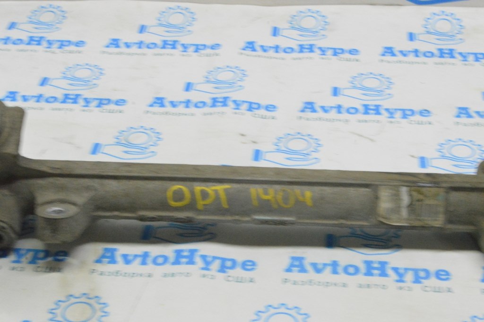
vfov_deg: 18.2
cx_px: 242
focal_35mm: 75
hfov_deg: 27.0
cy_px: 161
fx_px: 1007
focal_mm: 50
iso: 6400
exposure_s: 1/20
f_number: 20
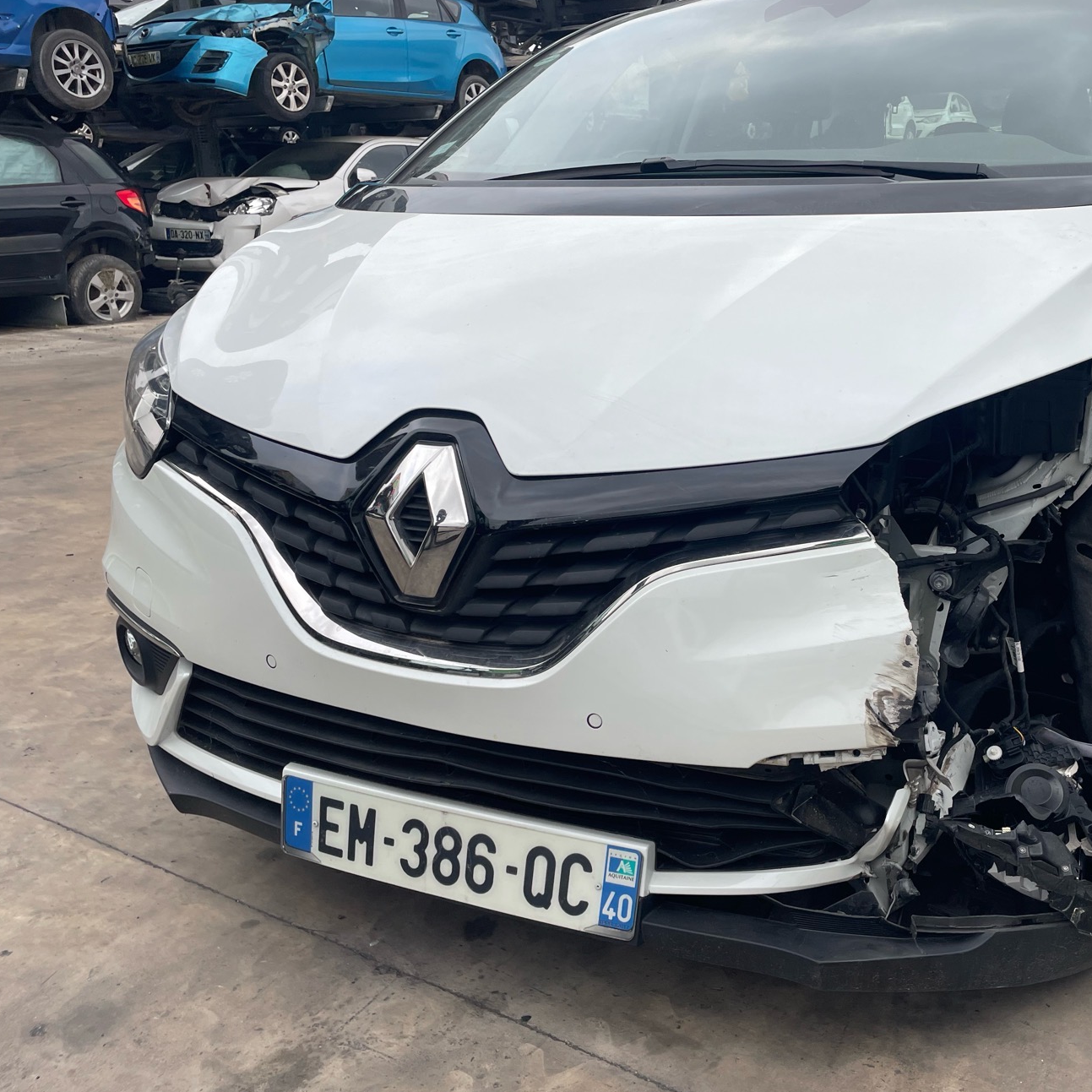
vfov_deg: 51.1
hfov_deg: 50.1
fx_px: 1142
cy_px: 526
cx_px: 741
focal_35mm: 32
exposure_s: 1/502
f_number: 1.6
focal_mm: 4.2
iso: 32
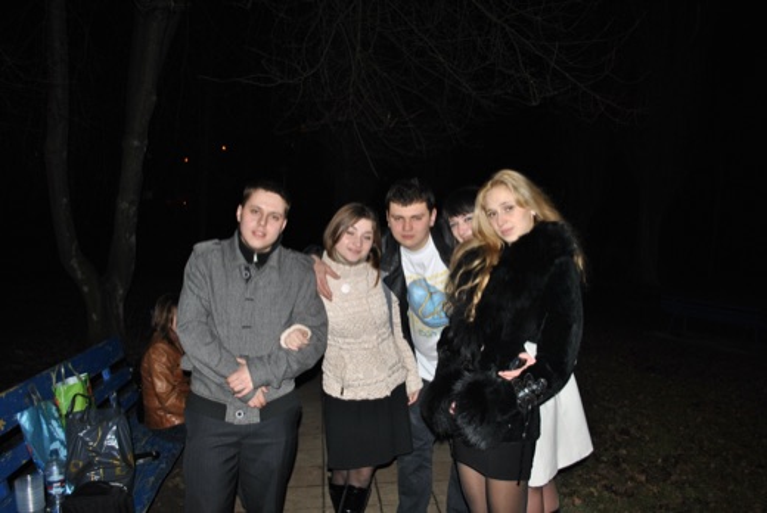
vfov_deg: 43.7
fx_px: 640
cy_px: 256
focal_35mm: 30
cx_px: 384
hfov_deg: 61.9
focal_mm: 20
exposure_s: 1/60
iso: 200
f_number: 3.8
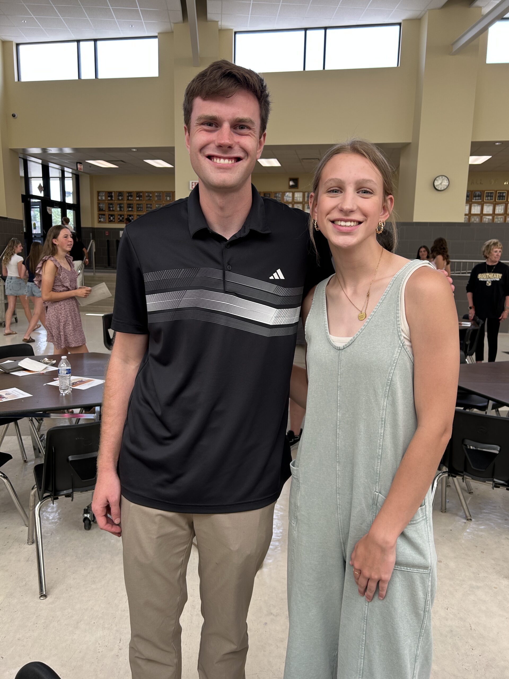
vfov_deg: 67.3
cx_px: 254
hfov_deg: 53.1
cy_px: 340
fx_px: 510
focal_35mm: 26
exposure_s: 1/164
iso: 40
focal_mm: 5.7
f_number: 1.5
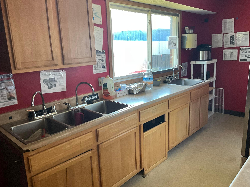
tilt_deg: -11.5
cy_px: 94
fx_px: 209
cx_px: 125
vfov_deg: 48.2
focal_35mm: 29
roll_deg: +2.7
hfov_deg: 61.7
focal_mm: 3
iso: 64
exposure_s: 1/68
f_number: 1.8
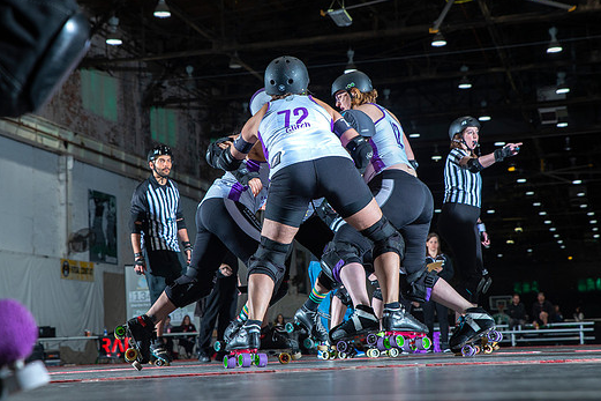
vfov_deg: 17.5
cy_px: 189
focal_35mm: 78
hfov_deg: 26.0
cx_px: 293
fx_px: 1302
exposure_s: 1/160
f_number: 7.1
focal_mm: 70
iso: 800
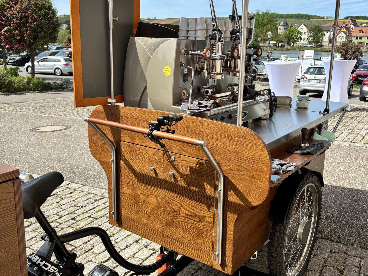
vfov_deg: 40.7
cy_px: 127
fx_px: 372
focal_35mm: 35
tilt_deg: -12.9
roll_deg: -1.0
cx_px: 185
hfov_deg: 52.6
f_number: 1.6
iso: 50
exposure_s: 1/2062
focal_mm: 5.96
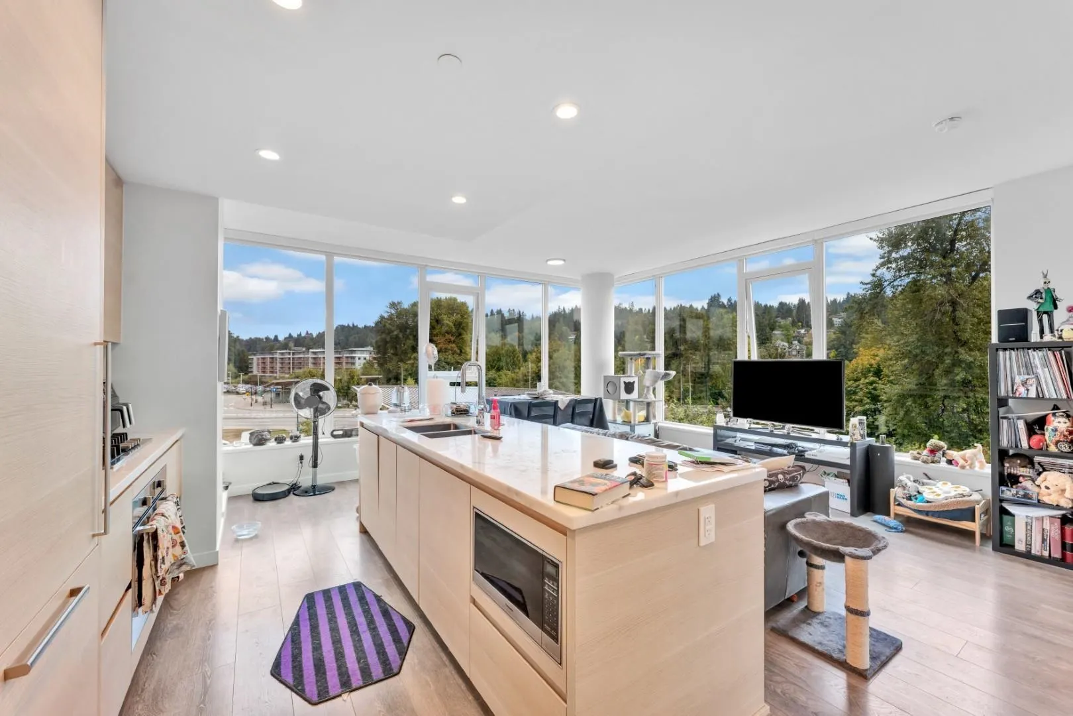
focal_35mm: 14
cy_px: 358
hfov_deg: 104.3
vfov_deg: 81.2
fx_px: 417
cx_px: 536
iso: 400
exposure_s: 1/50
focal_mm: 14
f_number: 8
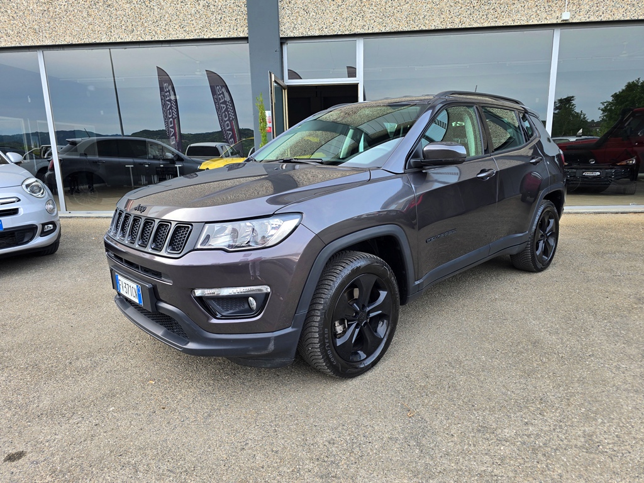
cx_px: 322
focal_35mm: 23
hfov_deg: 73.9
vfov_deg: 58.9
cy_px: 242
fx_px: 428
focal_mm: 6.3
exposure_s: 1/180
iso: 32
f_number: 1.7
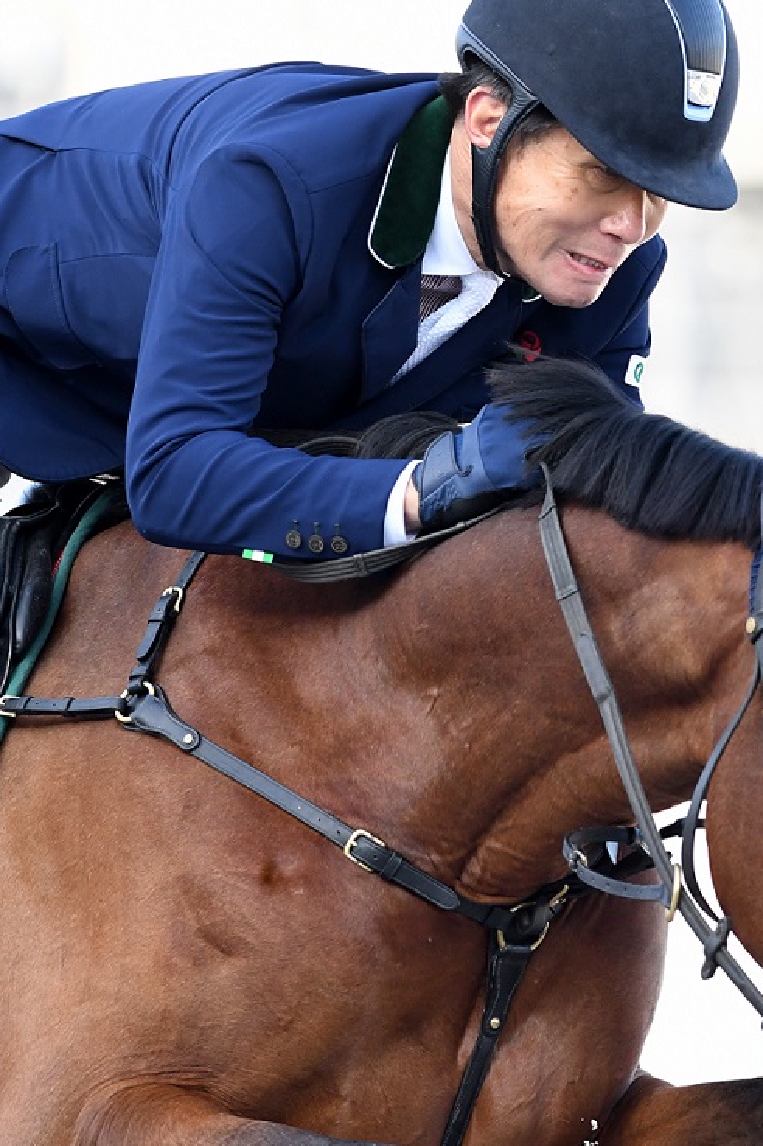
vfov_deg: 2.4
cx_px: 649
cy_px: 760
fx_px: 27701
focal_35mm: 871
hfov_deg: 1.6
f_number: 4.5
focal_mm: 300
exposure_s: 1/1250
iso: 1000
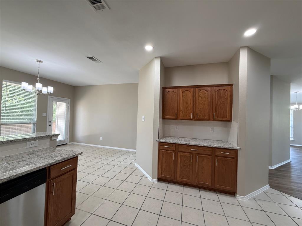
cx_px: 151
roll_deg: -1.7
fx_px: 122
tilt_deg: +1.6
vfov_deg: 85.7
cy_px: 113
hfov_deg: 102.1
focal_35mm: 14
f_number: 2.2
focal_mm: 2.22
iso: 200
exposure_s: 1/120
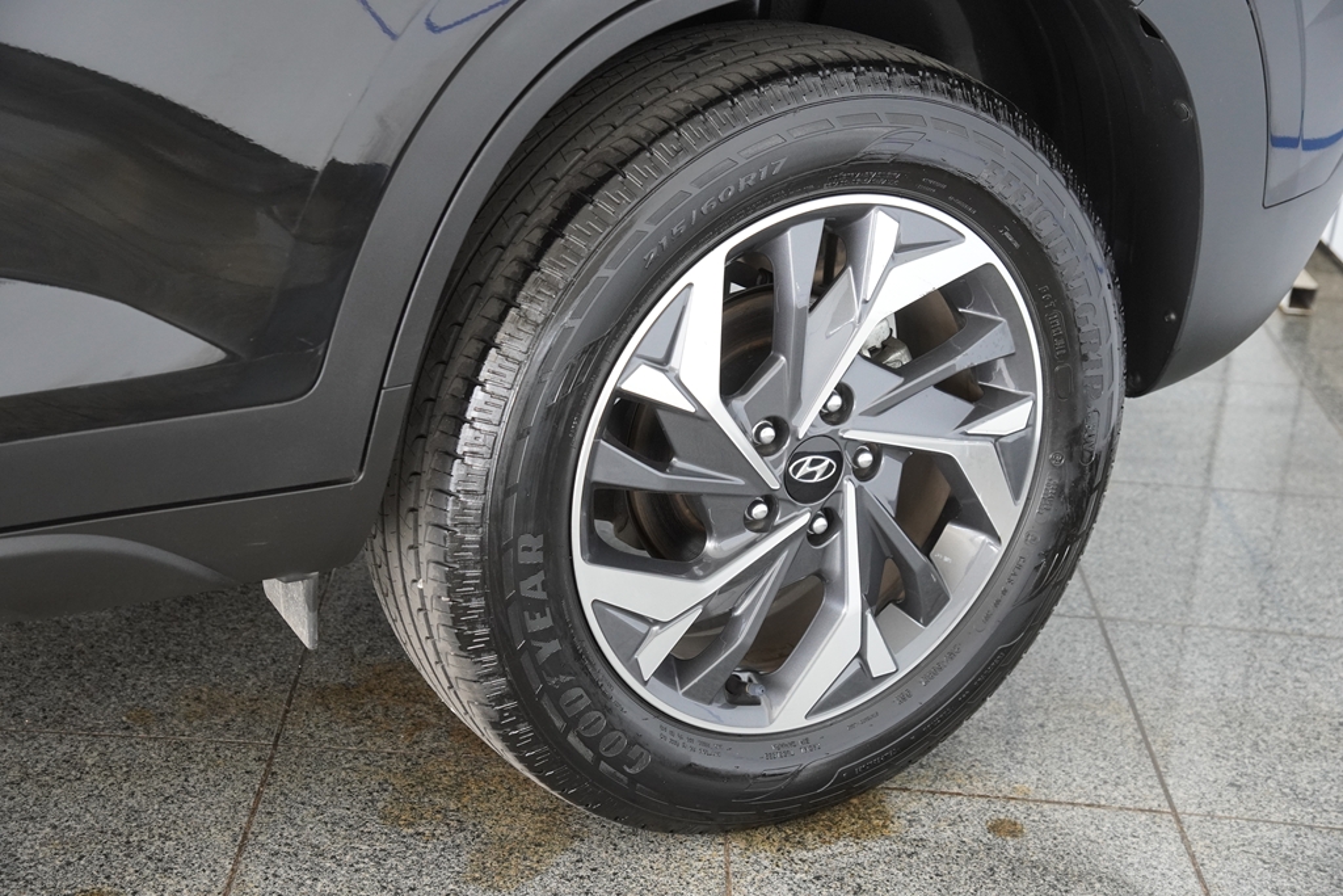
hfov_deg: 29.9
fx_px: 2518
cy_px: 448
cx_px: 672
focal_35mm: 68
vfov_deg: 20.2
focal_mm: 45
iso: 1250
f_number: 4
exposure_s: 1/160
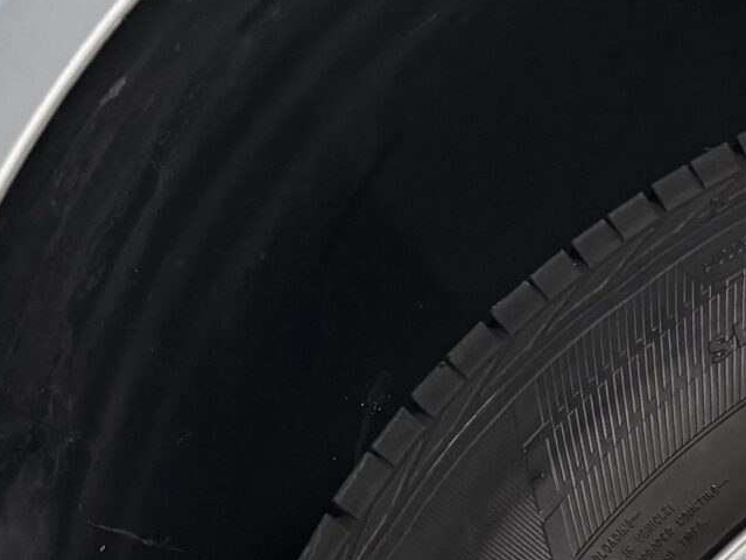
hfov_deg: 16.7
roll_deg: +1.3
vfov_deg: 12.7
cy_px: 1057
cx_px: 1205
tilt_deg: -5.6
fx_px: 2241
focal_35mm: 104
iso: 80
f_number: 1.6
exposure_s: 1/50
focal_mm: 5.96
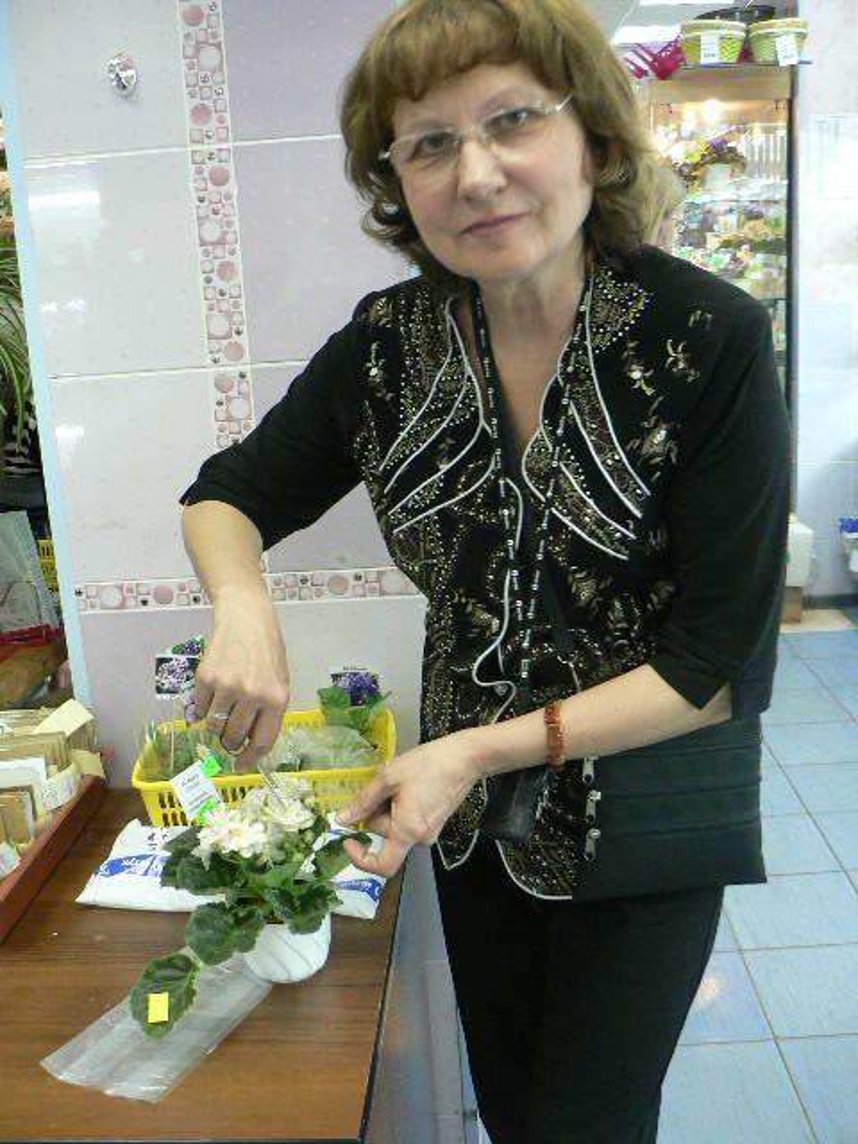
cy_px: 572
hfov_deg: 39.7
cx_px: 429
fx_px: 1190
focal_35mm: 36
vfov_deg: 51.4
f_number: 2.8
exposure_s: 1/30
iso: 200
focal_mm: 6
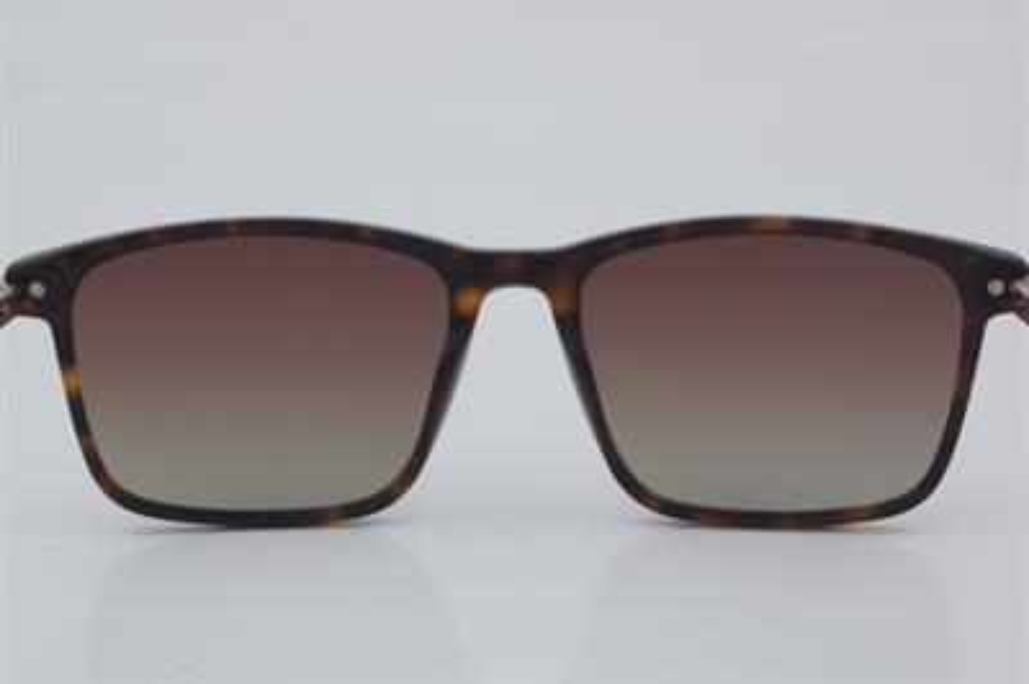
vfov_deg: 16.5
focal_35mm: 82
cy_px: 342
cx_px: 514
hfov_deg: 24.6
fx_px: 2356
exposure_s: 1/4
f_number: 32
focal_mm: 55
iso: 100
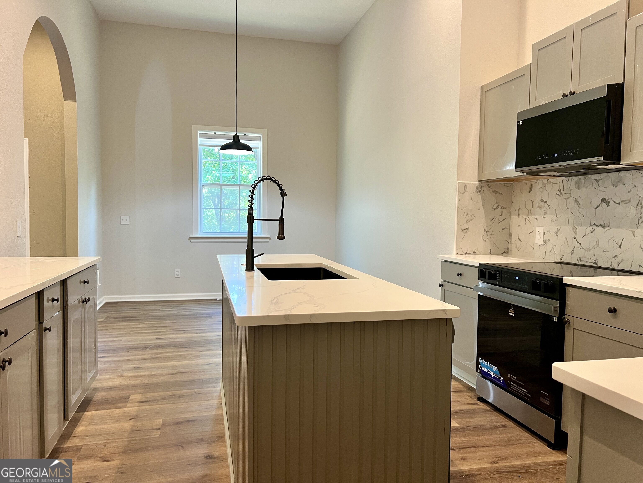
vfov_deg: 53.1
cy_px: 242
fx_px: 483
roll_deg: -0.8
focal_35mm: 26
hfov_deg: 67.3
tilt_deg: -2.9
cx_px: 322
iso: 100
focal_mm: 5.7
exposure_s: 1/60
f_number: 1.5
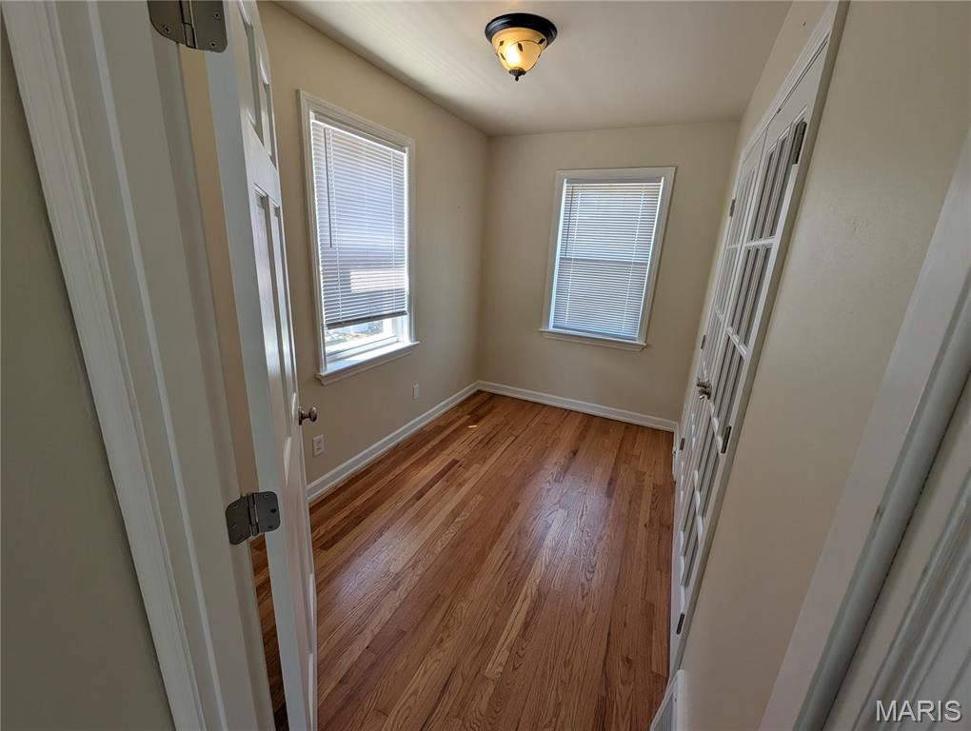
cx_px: 486
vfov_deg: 90.1
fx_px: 365
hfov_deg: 106.1
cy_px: 366
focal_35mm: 13
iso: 71
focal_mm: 1.95
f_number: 2.2
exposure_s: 1/120
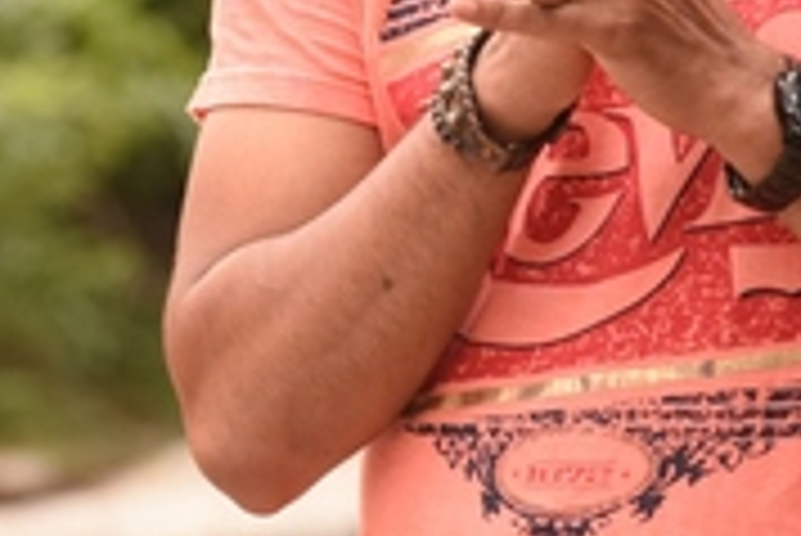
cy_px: 149
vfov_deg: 2.3
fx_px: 13494
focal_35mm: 606
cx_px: 297
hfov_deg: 3.4
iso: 500
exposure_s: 1/250
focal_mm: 135
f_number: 5
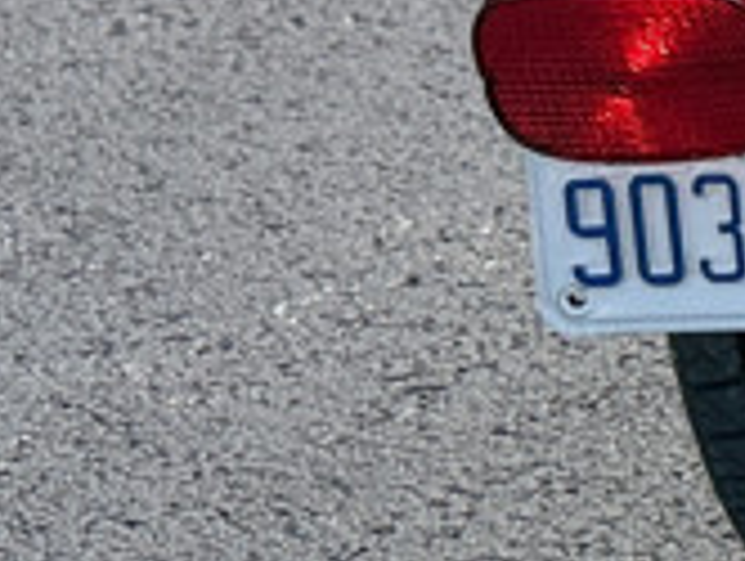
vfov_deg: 9.2
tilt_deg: -26.2
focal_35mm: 154
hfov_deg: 9.8
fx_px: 3319
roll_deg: -0.3
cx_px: 2210
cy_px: -476
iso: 80
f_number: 1.78
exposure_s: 1/3021
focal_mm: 6.76
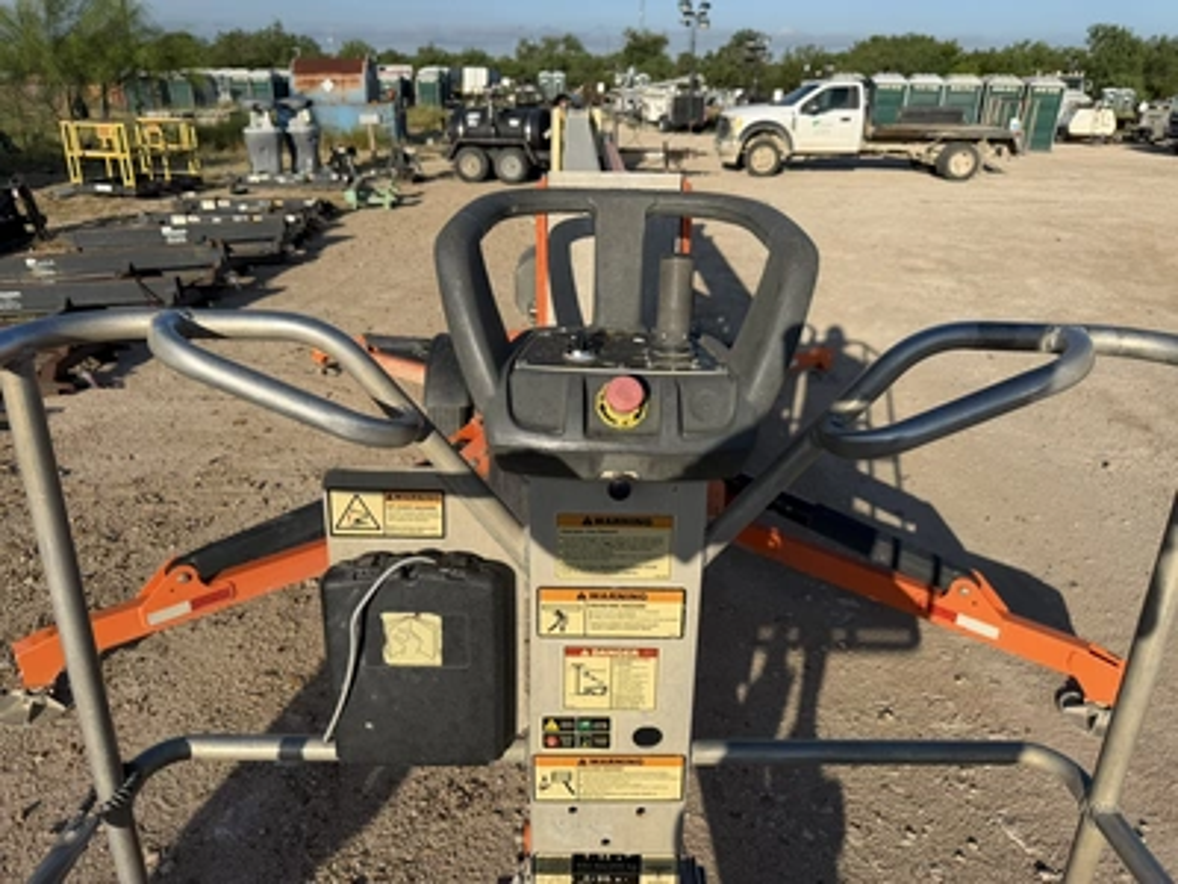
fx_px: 817
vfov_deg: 56.8
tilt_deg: -24.4
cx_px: 589
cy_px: 442
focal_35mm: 24
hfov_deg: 71.6
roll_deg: -2.1
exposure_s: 1/5319
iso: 80
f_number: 1.78
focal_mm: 6.76
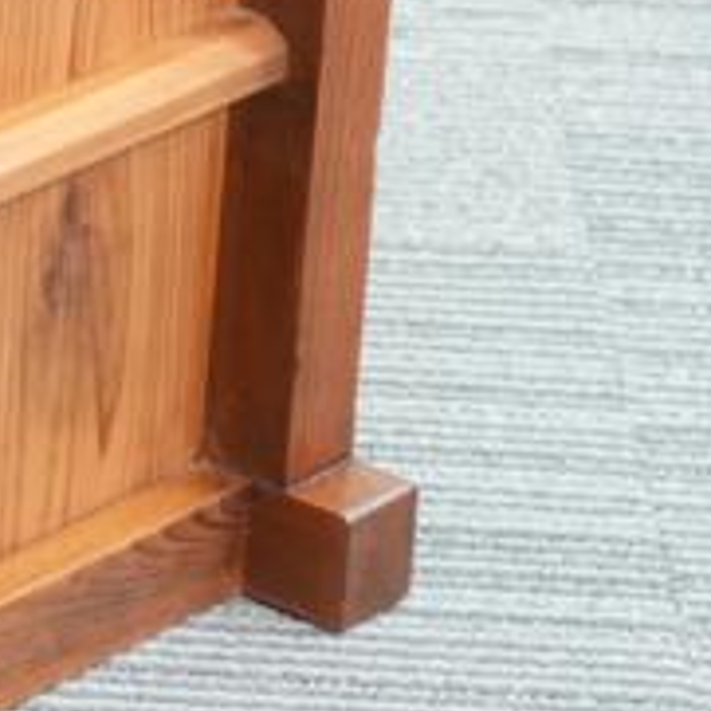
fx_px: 7204
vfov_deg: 5.6
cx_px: -1328
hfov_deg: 5.4
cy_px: -399
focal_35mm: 310
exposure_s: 1/80
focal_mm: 61
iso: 2500
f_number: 4
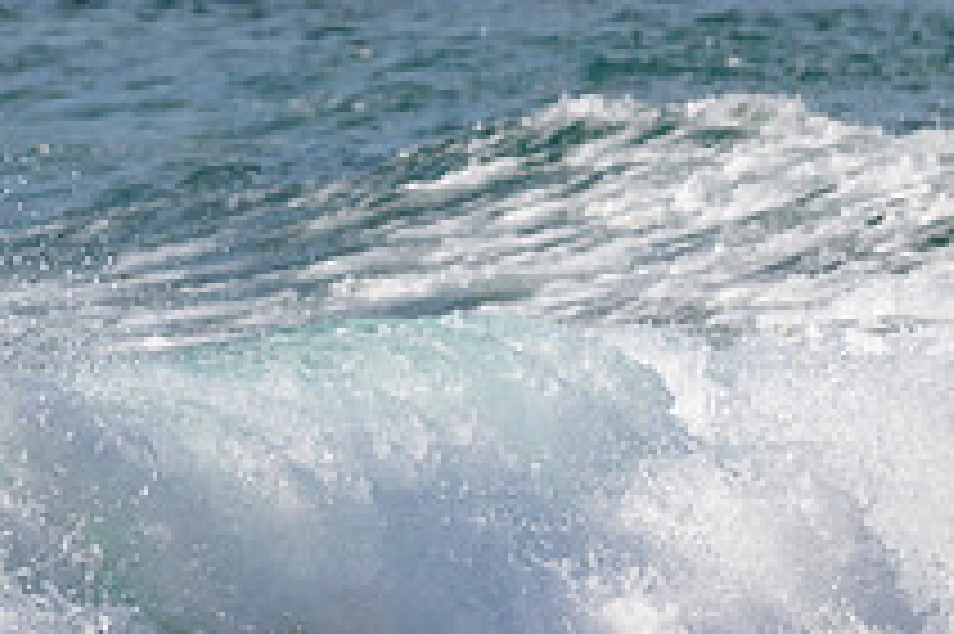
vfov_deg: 1.1
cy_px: 654
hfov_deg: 1.7
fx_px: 32622
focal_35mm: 1232
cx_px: -189
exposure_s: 1/2000
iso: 1100
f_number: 11
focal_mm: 450
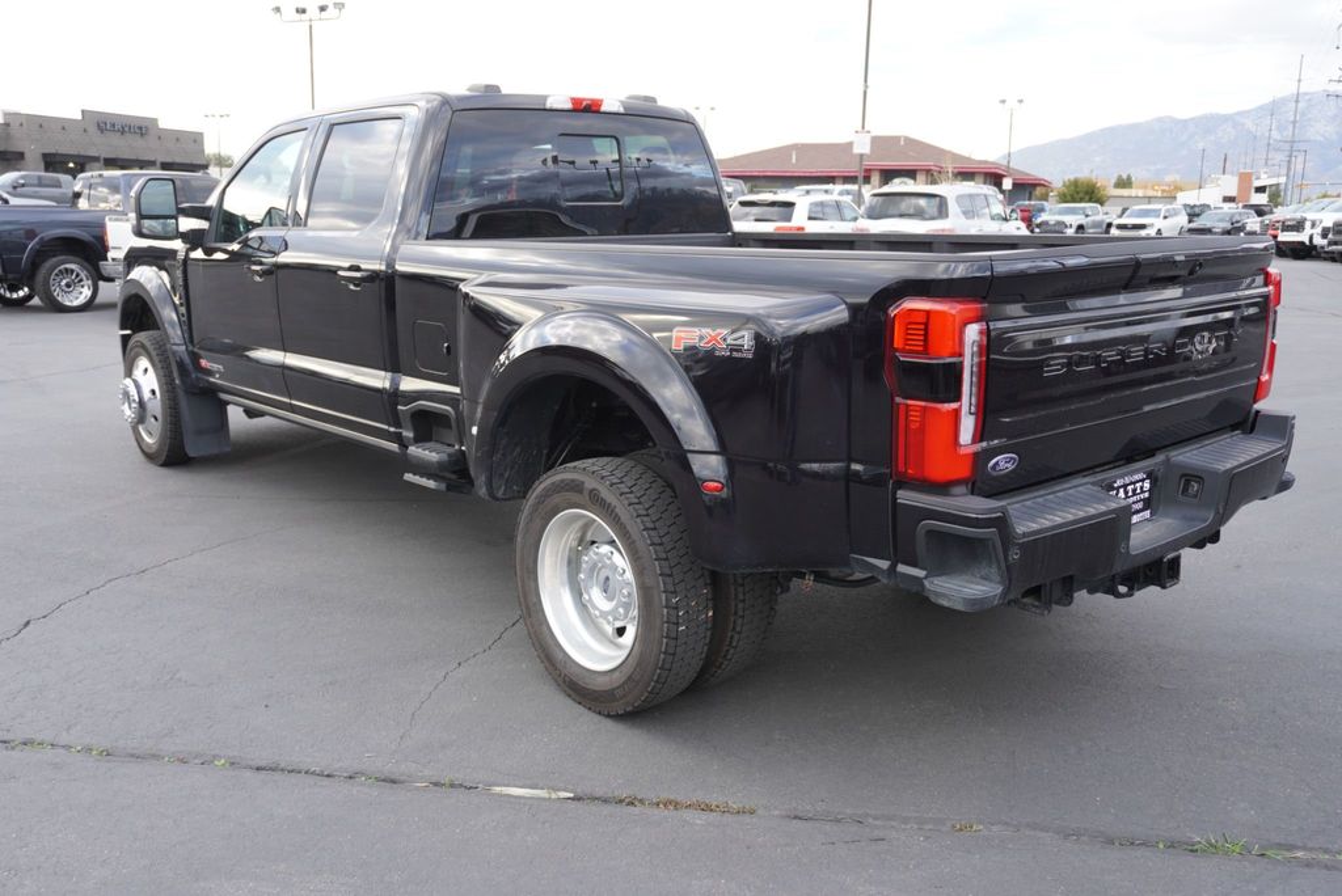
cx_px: 671
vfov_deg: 41.8
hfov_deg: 59.5
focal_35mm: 32
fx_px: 1175
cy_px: 448
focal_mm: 21
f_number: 4
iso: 250
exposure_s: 1/60
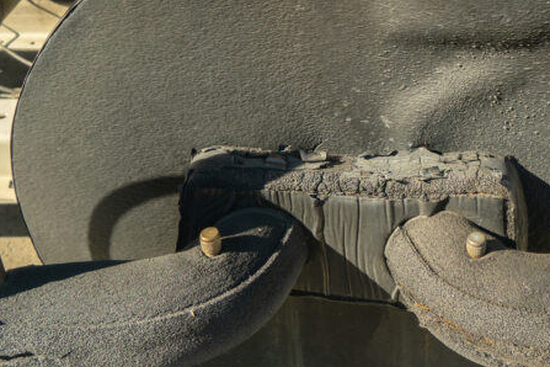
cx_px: 449
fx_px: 840
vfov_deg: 23.5
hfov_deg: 35.0
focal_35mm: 55
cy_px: -3
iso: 320
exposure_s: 1/80
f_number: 9
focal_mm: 24
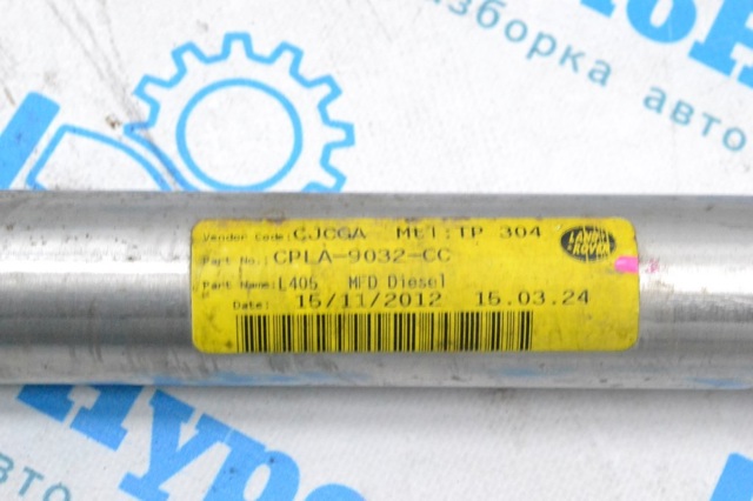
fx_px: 1725
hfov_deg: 24.6
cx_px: 376
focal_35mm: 82
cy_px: 250
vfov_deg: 16.5
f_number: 11
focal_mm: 55
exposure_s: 1/160
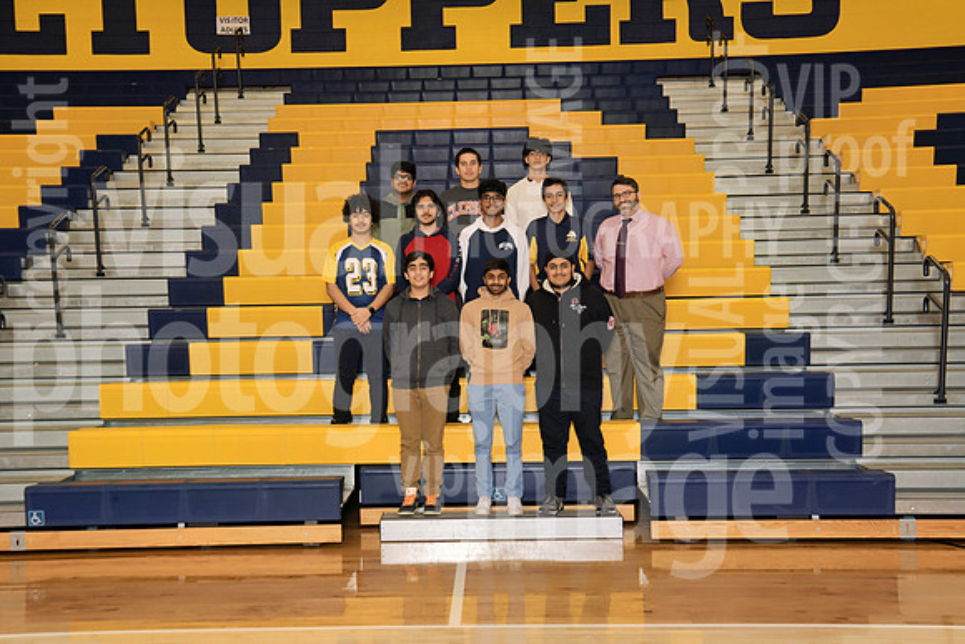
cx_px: 482
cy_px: 322
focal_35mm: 48
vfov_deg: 28.1
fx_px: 1287
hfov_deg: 41.1
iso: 1000
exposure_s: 1/125
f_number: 11
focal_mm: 48
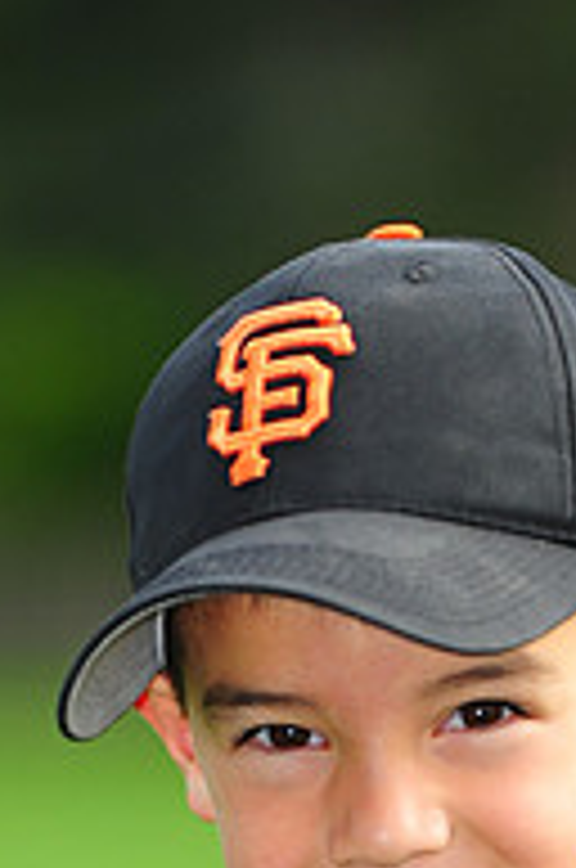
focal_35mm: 602
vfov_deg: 3.4
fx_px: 14499
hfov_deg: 2.3
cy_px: 1214
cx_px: 248
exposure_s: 1/1250
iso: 400
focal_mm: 200
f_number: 4
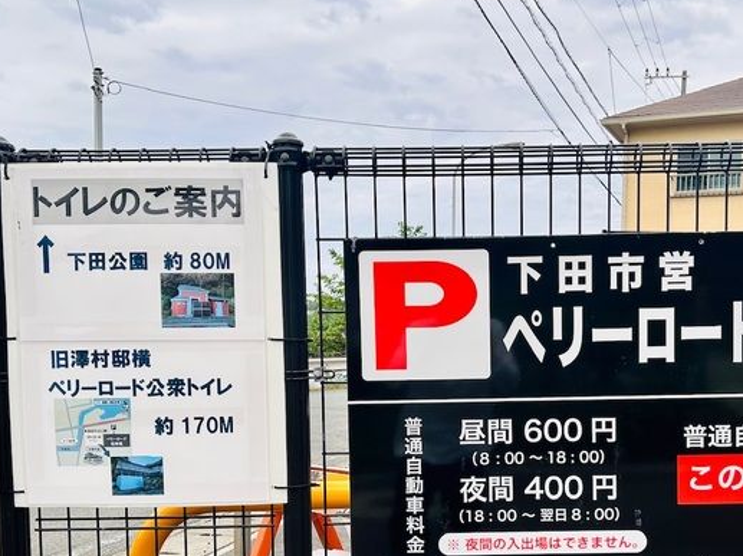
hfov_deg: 45.5
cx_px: 458
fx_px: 879
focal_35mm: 41
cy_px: 383
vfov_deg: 34.7
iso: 40
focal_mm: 5.7
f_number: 1.5
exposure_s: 1/205
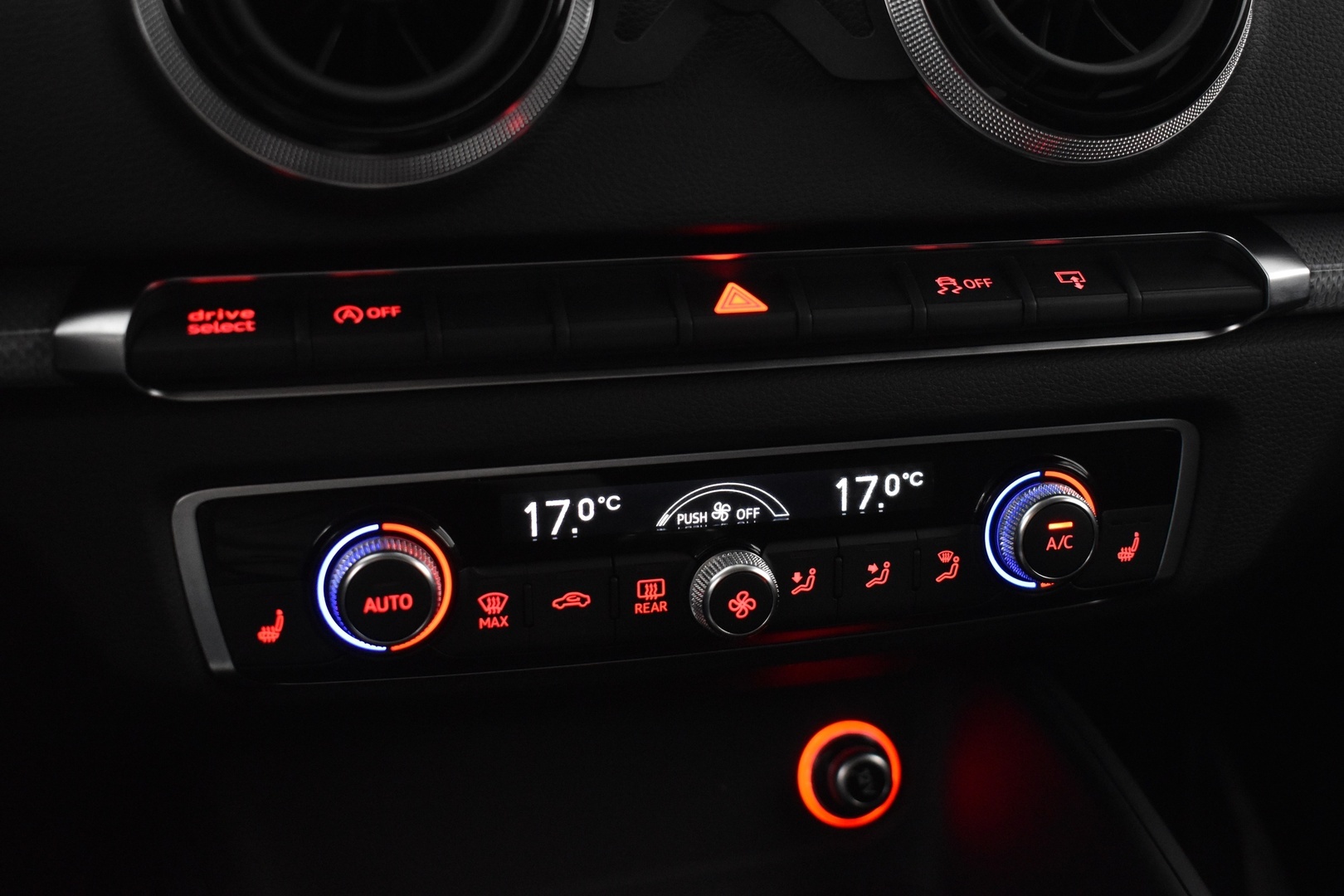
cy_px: 448
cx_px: 672
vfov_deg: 29.9
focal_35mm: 45
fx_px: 1680
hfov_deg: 43.6
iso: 3200
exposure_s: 1/30
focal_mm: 30
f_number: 4.2
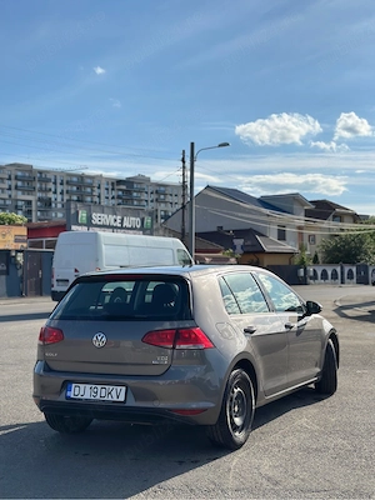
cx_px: 188
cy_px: 250
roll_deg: +0.7
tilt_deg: +1.9
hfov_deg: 30.3
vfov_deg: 39.7
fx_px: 693
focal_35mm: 48
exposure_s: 1/8929
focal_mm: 6.86
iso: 100
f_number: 1.78
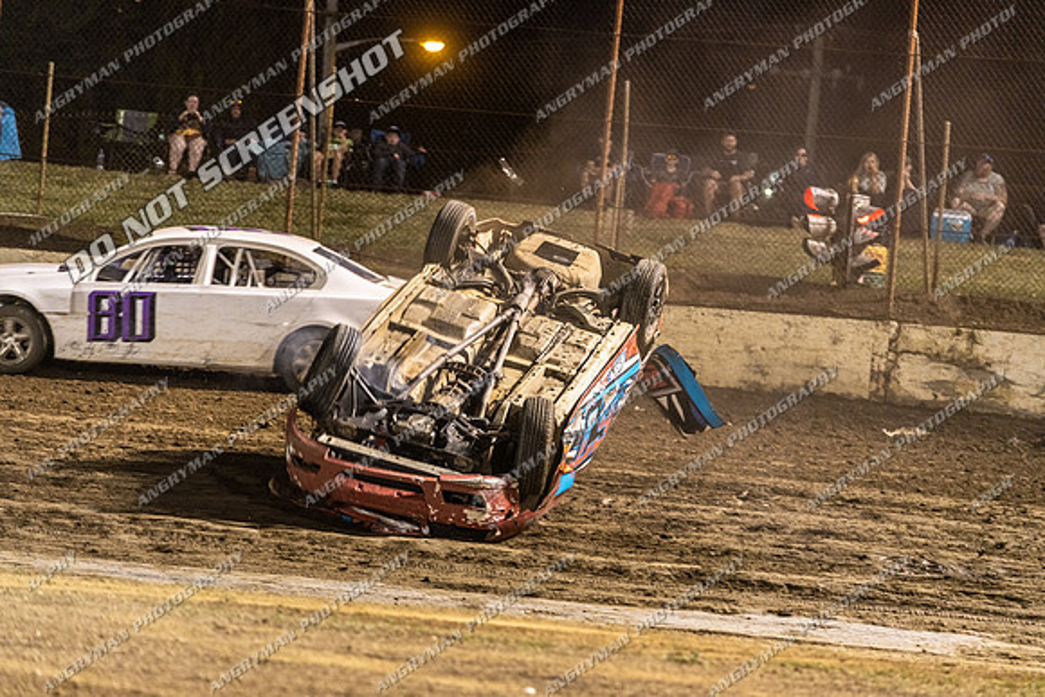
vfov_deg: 11.9
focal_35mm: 115
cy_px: 348
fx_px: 3339
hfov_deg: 17.8
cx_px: 522
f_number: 2.8
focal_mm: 115
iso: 1600
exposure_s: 1/160
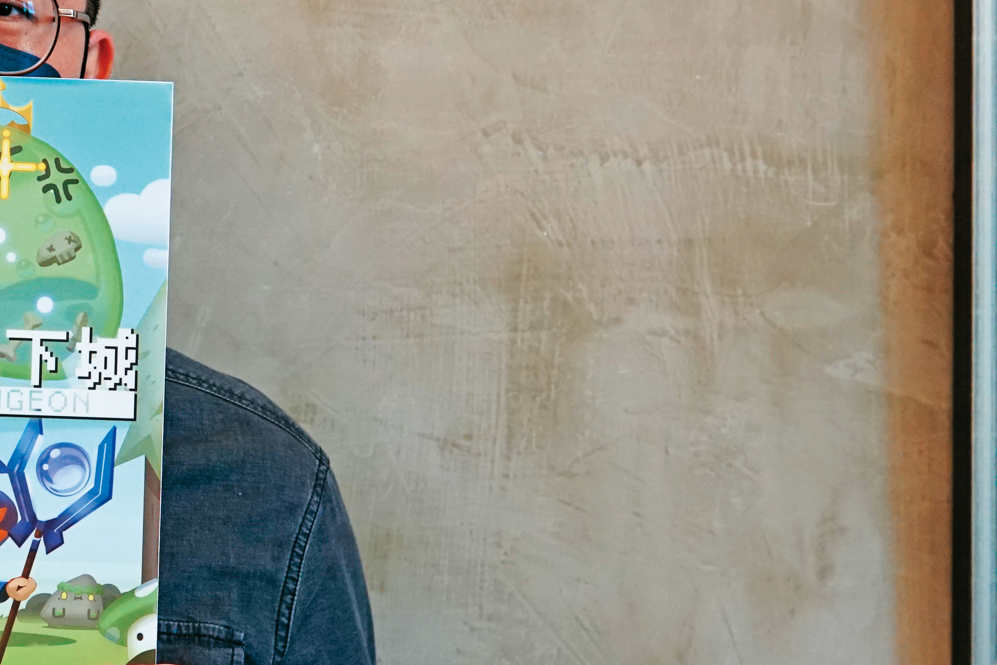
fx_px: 2935
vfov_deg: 12.9
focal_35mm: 106
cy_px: 286
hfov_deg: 18.6
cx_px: -89
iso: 1000
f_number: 4.5
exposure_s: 1/60
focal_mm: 30
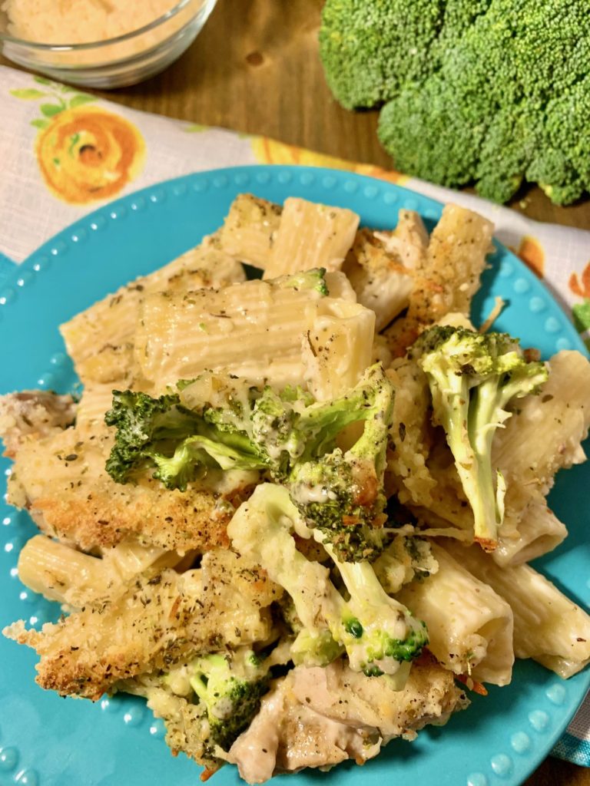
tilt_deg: -70.4
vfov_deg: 67.3
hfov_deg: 53.1
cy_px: 393
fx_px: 591
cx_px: 295
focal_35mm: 26
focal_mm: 4.25
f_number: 1.8
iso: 50
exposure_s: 1/60
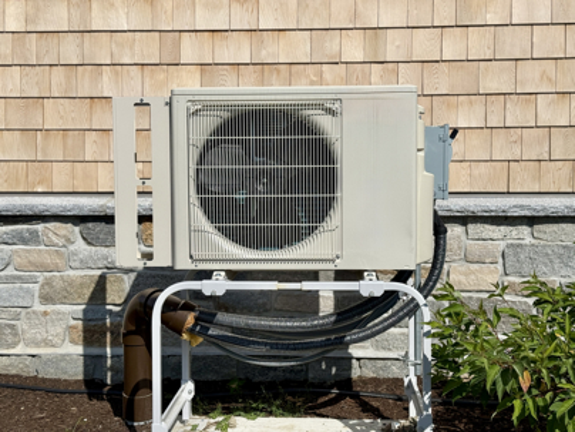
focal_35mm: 48
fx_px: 797
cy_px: 216
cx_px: 288
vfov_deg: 30.3
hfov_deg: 39.7
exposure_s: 1/11364
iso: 64
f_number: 1.78
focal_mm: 6.76
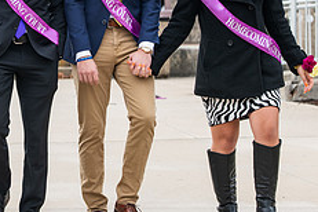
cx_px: 17
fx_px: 1996
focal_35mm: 226
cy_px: -42
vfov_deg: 6.0
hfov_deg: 9.1
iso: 250
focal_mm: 90
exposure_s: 1/400
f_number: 4.5
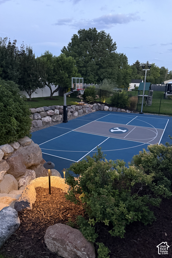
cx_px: 75
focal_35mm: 25
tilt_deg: -14.9
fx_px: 179
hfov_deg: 51.1
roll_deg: -0.1
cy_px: 129
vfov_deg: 71.5
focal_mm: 6.76
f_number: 1.78
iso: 1000
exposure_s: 1/30
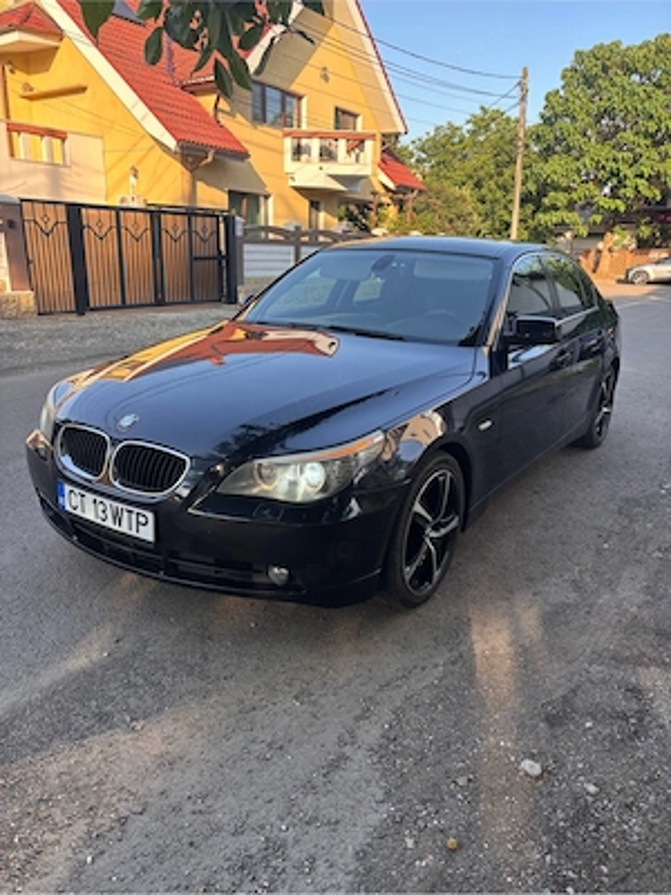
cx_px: 336
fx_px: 672
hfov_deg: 53.1
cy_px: 448
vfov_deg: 67.3
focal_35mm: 26
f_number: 1.6
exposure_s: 1/356
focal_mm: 5.96
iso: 50
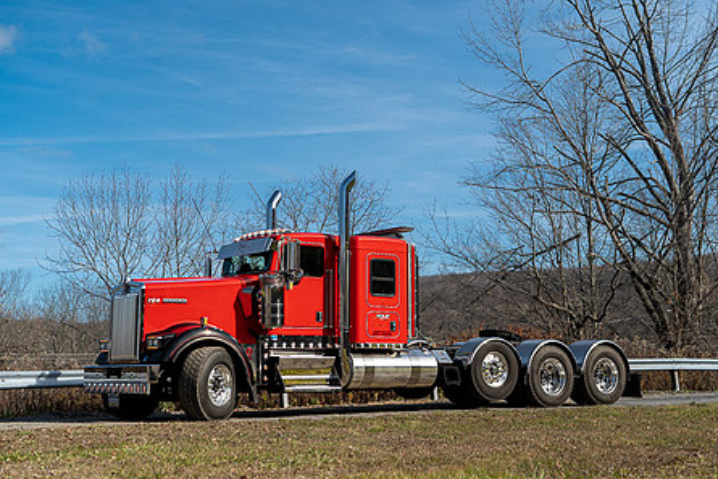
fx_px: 1117
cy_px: 246
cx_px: 378
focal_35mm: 56
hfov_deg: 35.6
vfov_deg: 24.2
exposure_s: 1/100
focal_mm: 43
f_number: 3.2
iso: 100
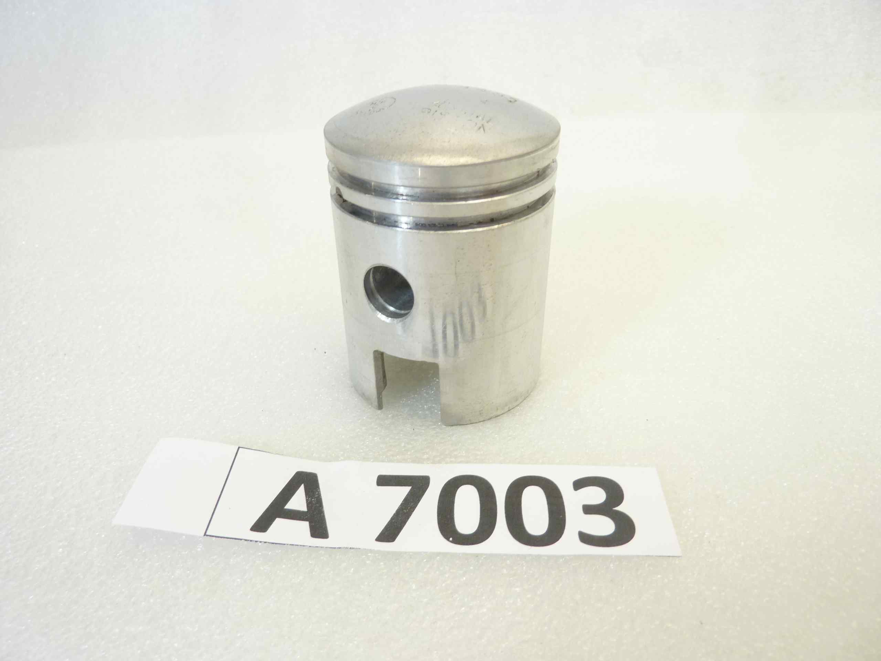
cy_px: 330
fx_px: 636
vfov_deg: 54.9
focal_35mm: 25
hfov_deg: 69.4
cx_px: 440
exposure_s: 1/25
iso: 80
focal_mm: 4.1
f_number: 3.3
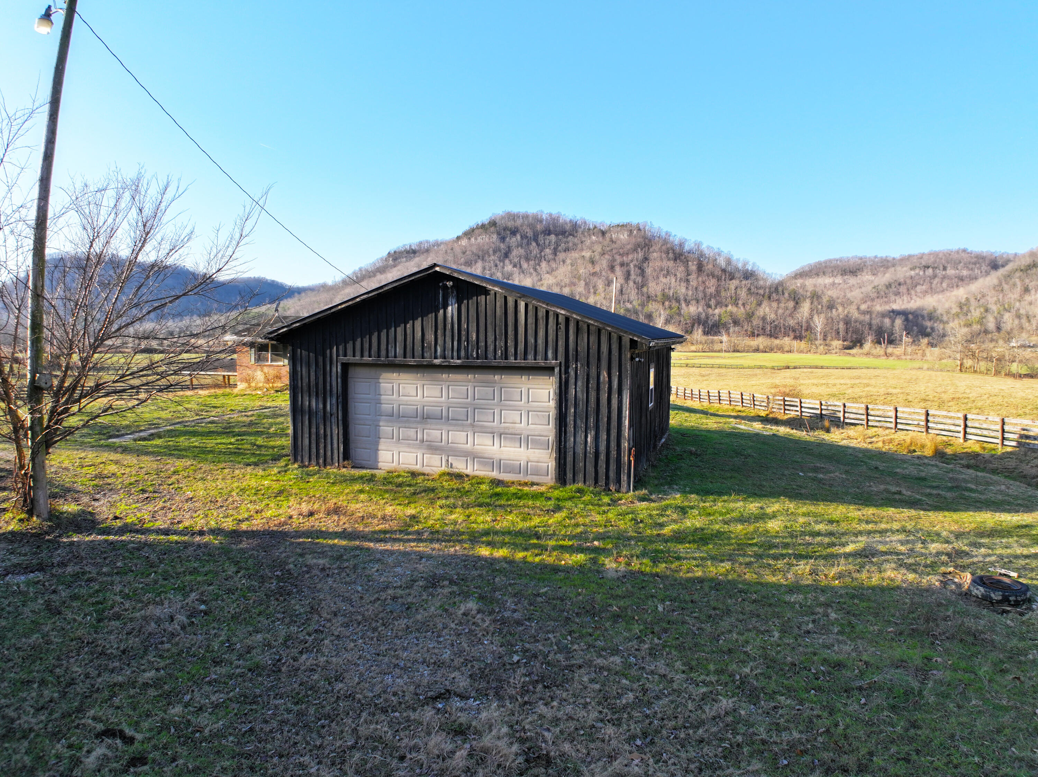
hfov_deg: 71.6
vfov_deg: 56.8
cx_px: 519
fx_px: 719
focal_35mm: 24
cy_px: 388
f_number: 2.8
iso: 220
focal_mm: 12.29
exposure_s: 1/1000
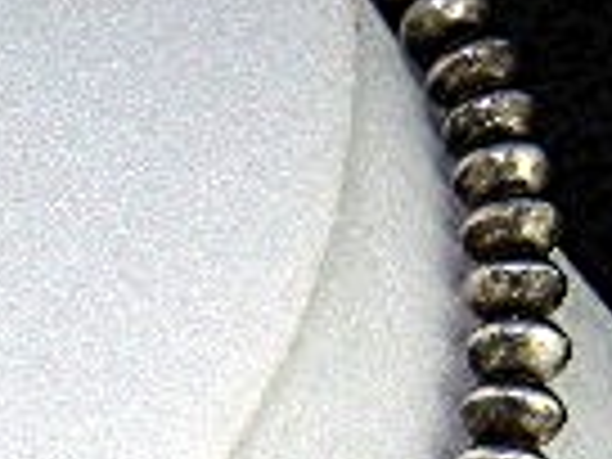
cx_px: -315
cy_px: 693
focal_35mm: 160
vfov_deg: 9.0
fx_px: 2829
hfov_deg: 11.8
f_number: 7.2
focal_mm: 6.2
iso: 233
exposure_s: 1/30
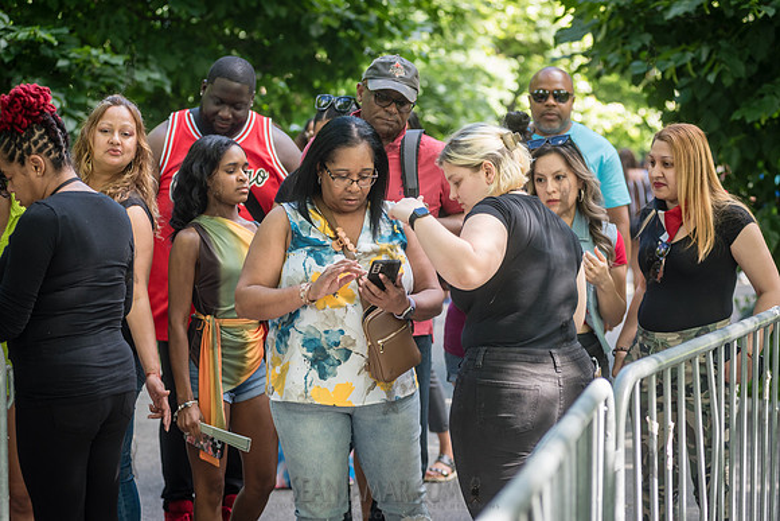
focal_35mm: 92
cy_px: 260
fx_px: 1994
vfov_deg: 14.9
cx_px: 390
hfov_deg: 22.1
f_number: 3.5
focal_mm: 92
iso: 400
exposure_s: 1/250
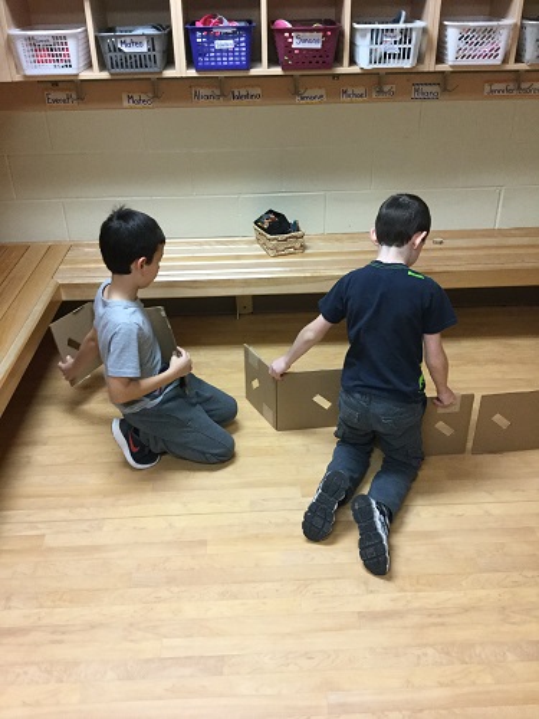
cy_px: 360
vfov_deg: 58.4
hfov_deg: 45.4
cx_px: 270
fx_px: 644
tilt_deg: -29.7
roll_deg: +0.6
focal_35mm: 31
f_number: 2.4
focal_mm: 3.3
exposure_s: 1/30
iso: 160
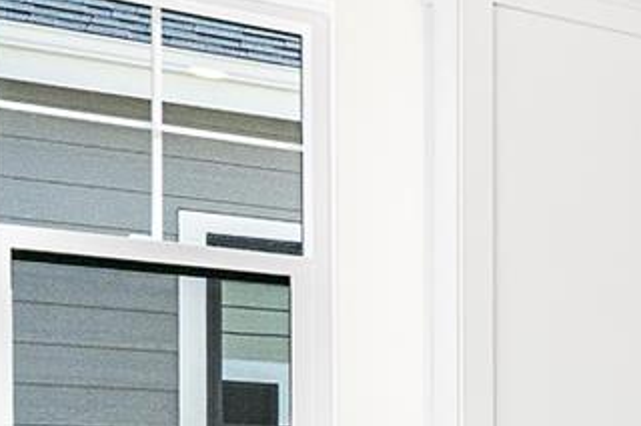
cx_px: 1510
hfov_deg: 15.3
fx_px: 1424
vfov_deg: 16.1
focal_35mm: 80
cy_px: 566
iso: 500
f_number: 8
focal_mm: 16
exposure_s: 1/50
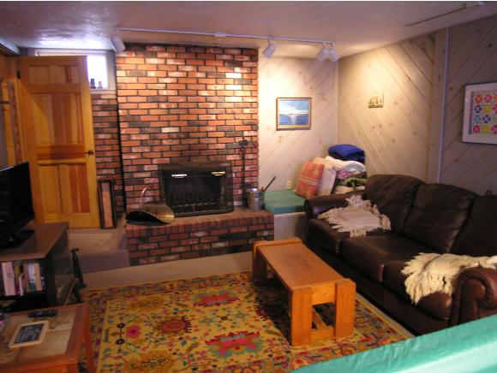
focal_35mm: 24
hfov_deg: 71.6
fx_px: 345
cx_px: 248
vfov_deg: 56.9
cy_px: 186
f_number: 2.6
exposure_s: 1/3.9
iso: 200
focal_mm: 6.1
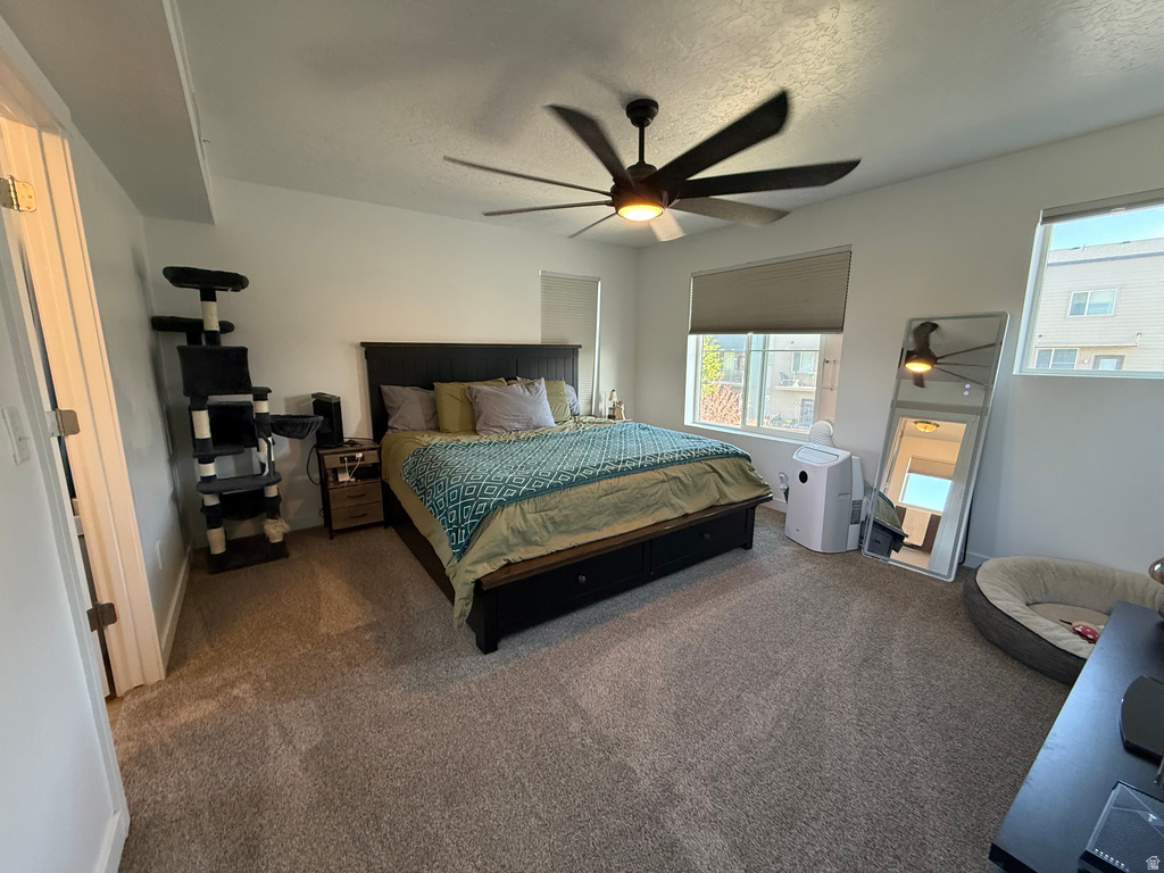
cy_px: 436
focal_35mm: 14
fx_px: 471
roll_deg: +0.4
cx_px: 582
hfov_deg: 102.1
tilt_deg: -10.0
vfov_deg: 85.7
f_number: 2.2
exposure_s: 1/120
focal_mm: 2.22
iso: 320
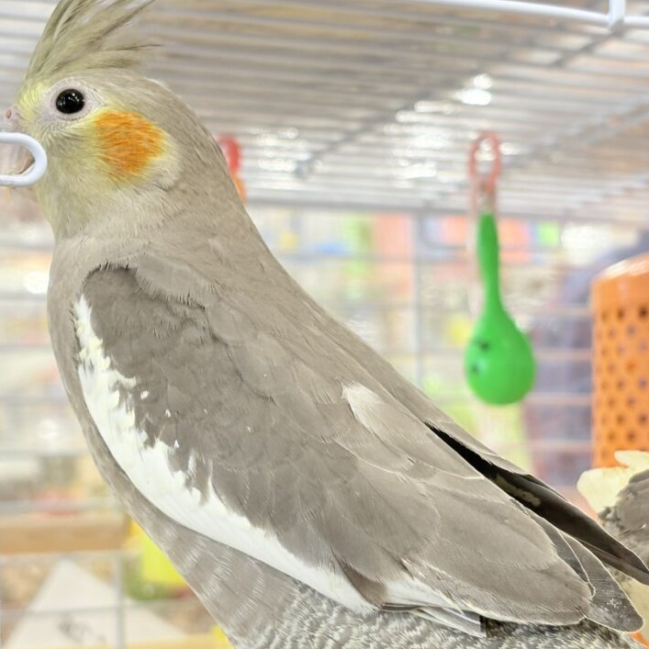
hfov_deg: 22.2
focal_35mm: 78
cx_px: 315
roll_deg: +3.0
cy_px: 345
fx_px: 1655
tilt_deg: +6.9
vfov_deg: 22.2
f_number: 1.6
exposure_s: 1/50
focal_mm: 5.96
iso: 64
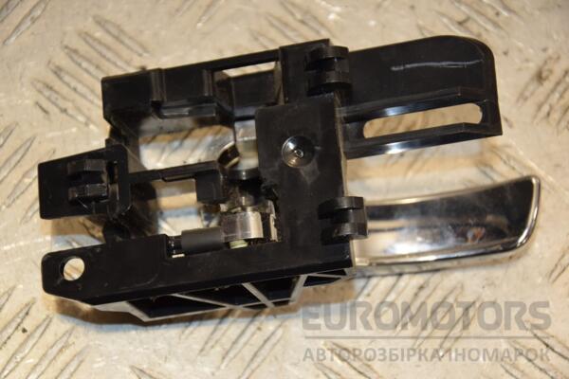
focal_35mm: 120
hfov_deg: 17.1
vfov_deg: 11.4
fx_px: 1897
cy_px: 190
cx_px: 284
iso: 800
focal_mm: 80
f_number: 5.6
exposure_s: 1/200
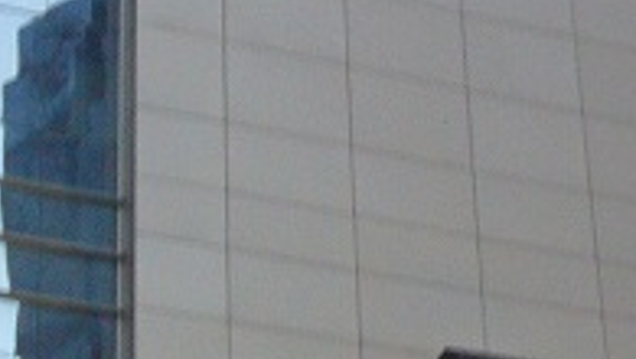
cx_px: 636
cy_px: 72
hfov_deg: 11.8
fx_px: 3055
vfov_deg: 6.7
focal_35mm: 181
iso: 160
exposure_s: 1/15
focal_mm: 7.5
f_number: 3.5
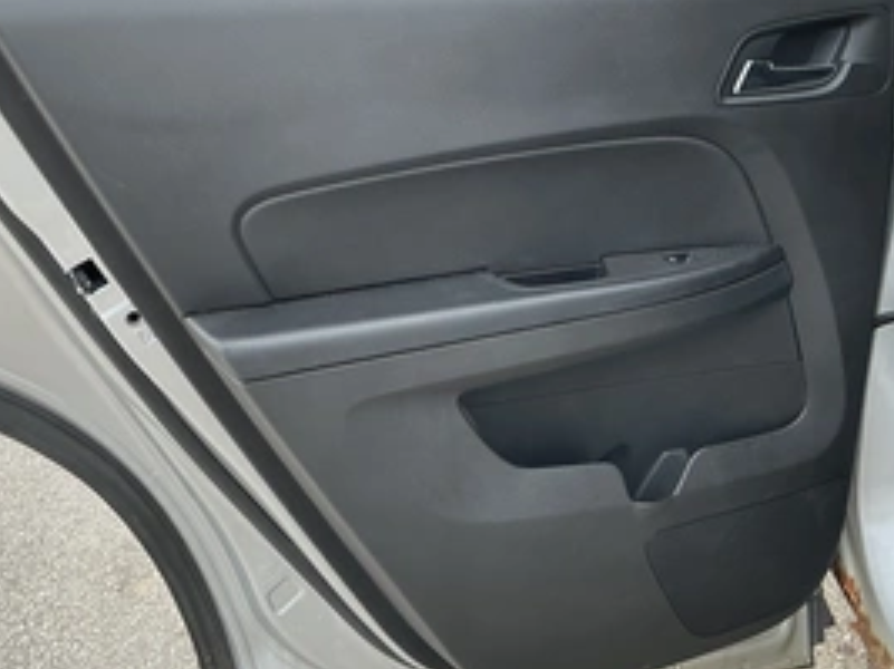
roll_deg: +5.8
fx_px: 1084
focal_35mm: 42
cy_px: 334
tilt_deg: -21.1
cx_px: 412
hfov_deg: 44.8
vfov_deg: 34.3
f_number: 1.8
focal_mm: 3
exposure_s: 1/299
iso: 25
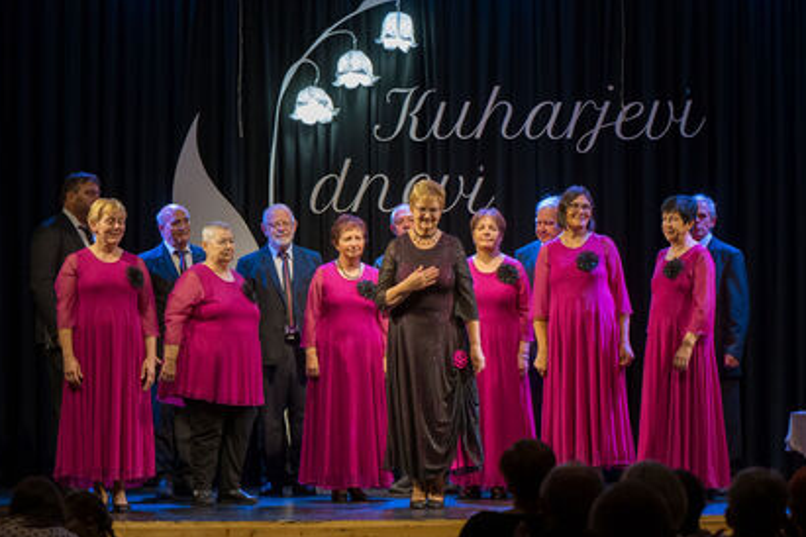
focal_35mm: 127
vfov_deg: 10.8
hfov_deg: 16.1
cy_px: 260
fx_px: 2843
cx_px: 465
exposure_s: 1/250
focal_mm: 70
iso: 1600
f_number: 2.8
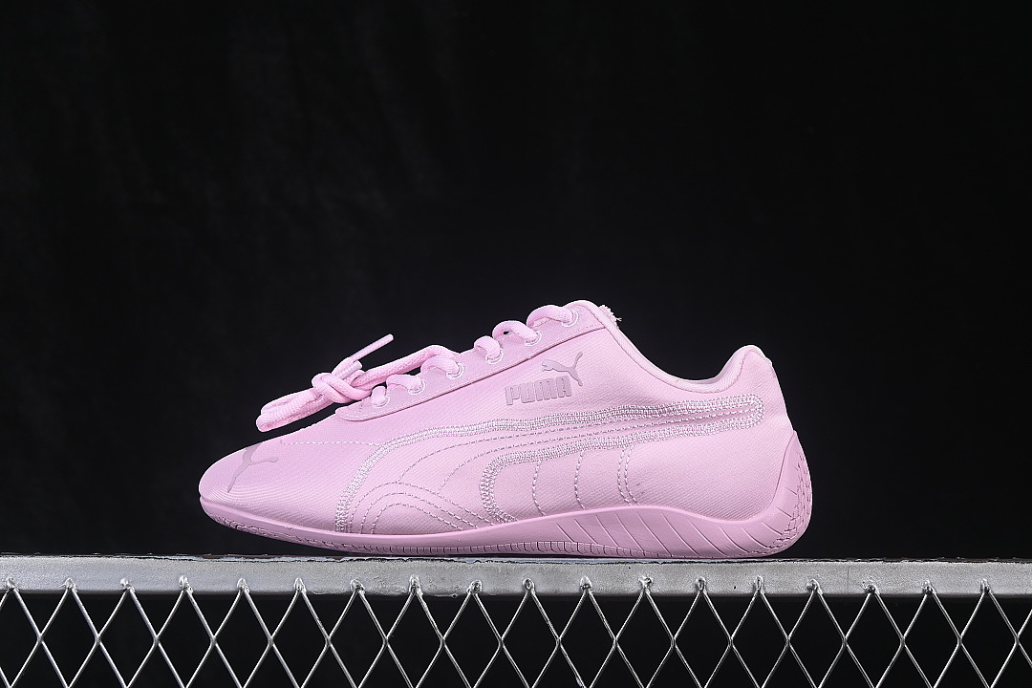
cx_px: 516
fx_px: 2150
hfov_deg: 27.0
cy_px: 344
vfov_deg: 18.2
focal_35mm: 75
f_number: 8
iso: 160
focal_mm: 50
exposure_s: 1/80
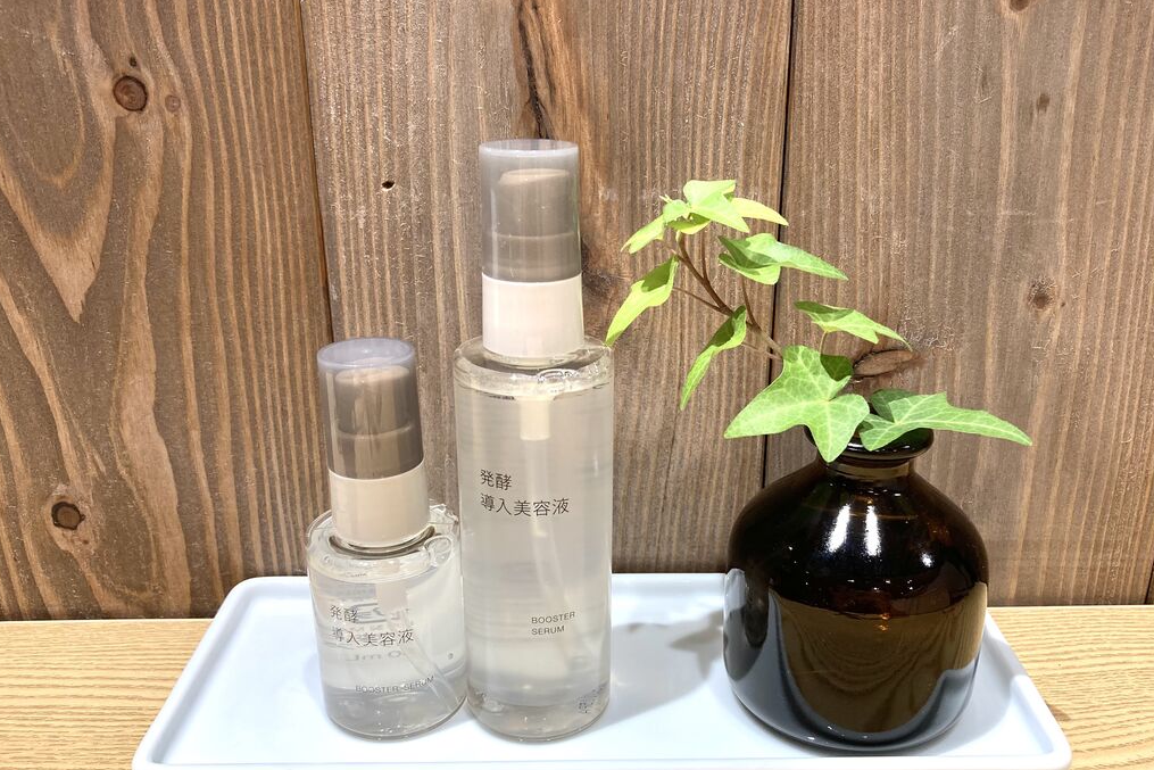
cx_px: 636
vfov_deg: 39.9
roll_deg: -0.7
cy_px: 432
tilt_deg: -22.1
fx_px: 1058
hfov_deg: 57.1
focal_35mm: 33
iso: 64
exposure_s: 1/100
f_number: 1.8
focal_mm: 3.99
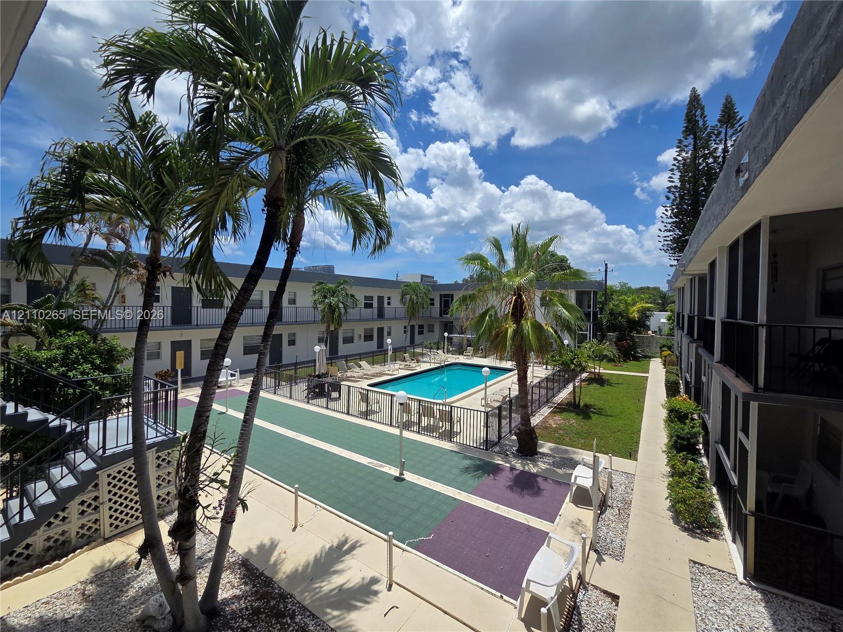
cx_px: 422
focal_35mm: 13
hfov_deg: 106.2
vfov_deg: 89.9
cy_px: 316
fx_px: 317
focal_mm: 2.2
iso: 50
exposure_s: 1/2953
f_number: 2.2
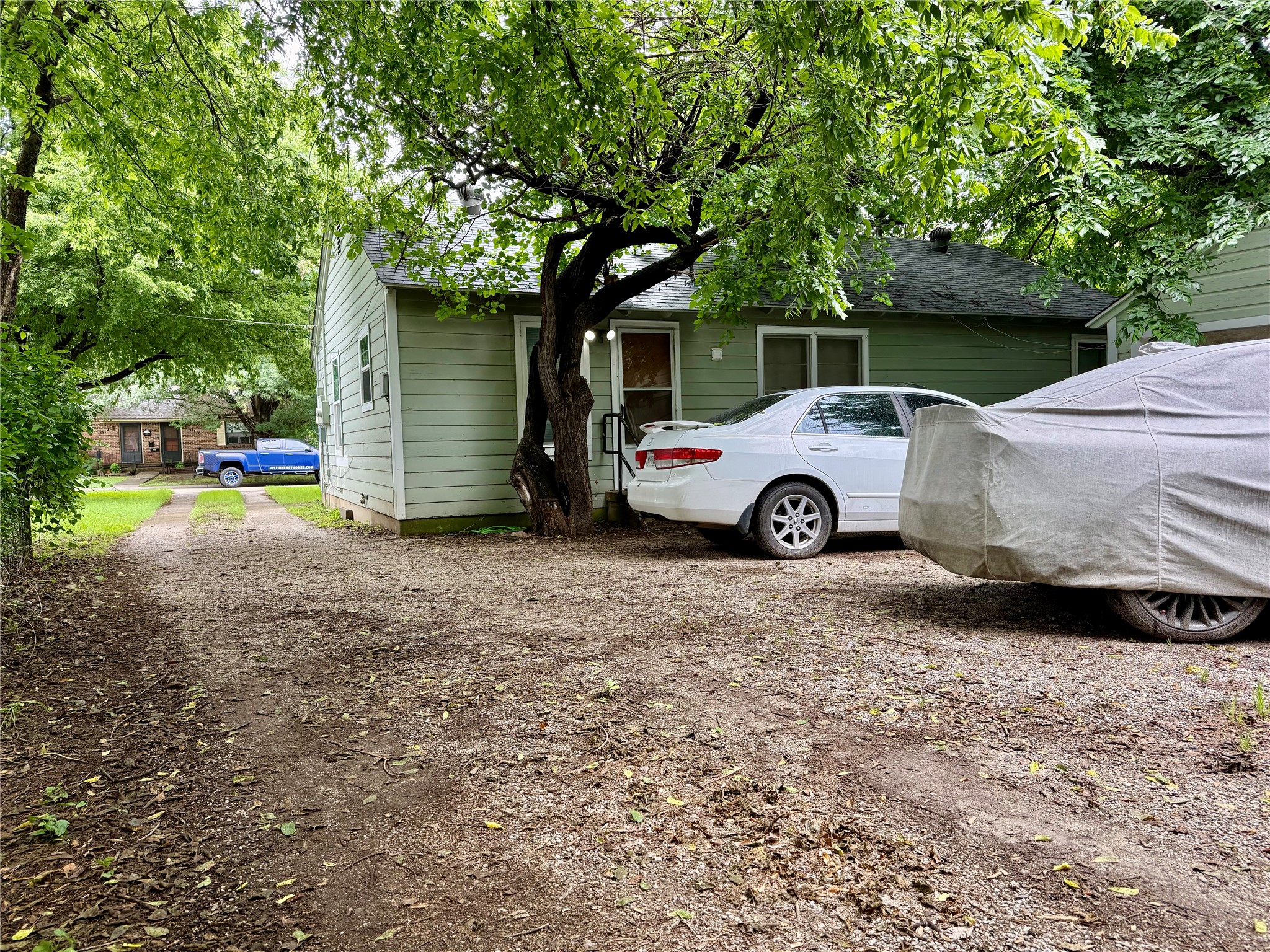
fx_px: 881
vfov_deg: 56.8
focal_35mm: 24
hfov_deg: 71.6
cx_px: 635
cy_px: 476
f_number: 1.78
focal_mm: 6.76
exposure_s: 1/330
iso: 100
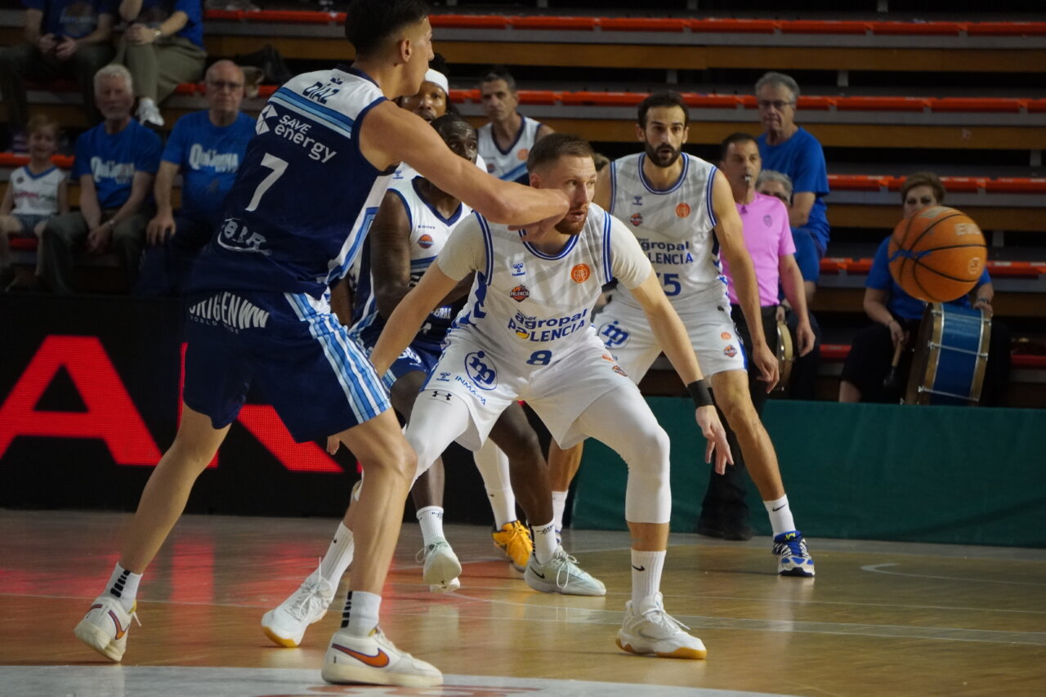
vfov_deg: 5.1
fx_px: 7756
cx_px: 523
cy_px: 348
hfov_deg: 7.7
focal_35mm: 267
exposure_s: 1/1000
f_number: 6.3
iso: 6400
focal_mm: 178
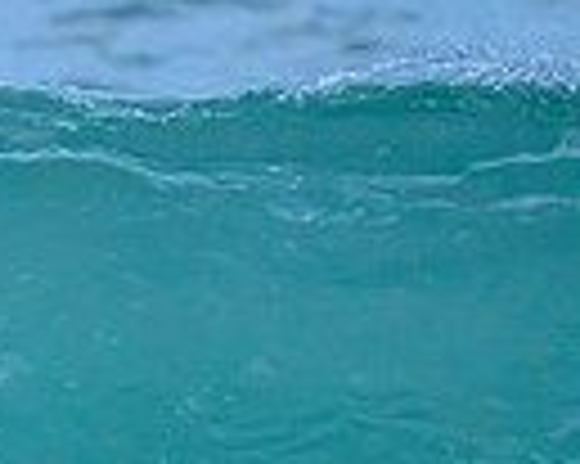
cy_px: 461
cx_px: -662
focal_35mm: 3544
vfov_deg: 0.4
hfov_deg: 0.5
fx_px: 60789
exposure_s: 1/2000
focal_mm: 800
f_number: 6.3
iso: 5000
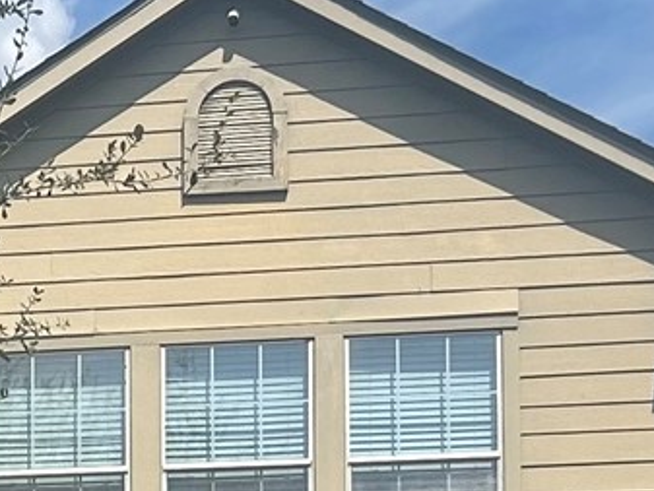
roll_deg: +0.7
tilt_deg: +5.2
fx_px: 2986
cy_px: 712
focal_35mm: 158
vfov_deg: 9.2
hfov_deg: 12.1
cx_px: -210
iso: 50
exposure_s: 1/5076
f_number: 1.5
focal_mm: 5.7
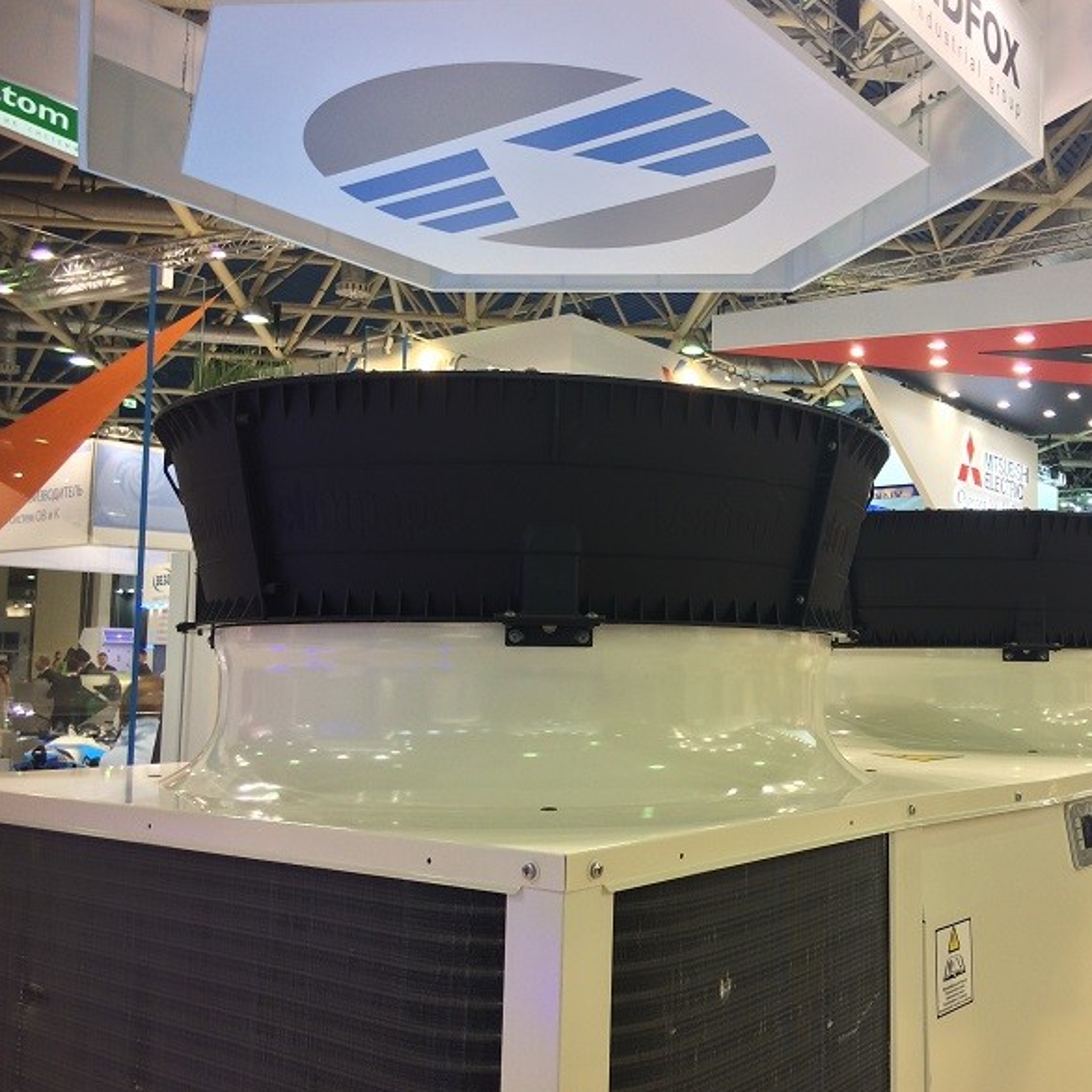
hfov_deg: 46.7
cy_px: 557
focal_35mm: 35
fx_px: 1249
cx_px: 703
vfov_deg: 47.2
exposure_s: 1/50
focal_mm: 4.15
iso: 50
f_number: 2.2
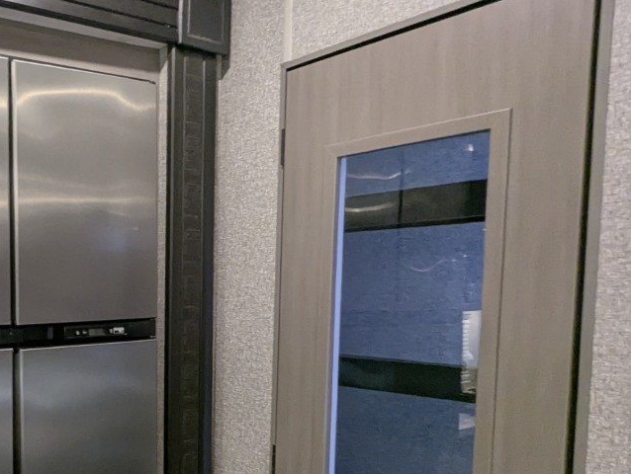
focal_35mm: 35
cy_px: 335
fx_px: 639
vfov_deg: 40.0
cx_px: -19
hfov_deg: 43.8
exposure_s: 1/42.7
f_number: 2.2
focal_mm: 2.35
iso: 167
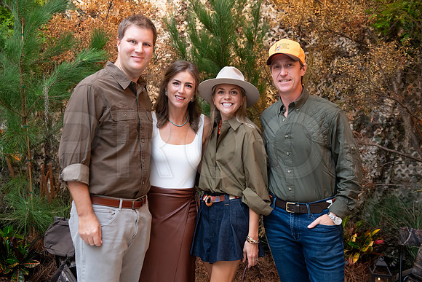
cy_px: 141
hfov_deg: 44.5
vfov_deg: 30.5
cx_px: 211
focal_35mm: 44
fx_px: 516
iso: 3200
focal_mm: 44
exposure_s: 1/100
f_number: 5
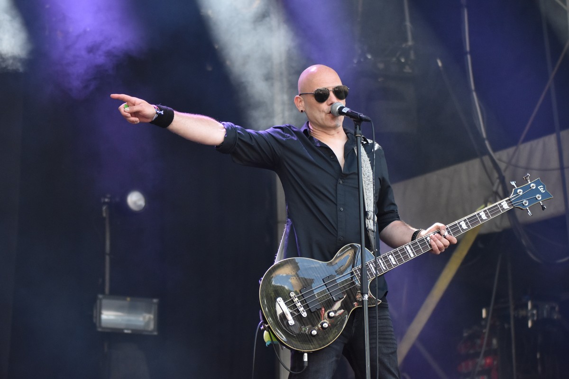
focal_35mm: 105
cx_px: 284
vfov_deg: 13.0
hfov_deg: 19.5
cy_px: 190
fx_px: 1659
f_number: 2.8
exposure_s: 1/2000
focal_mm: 70
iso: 1250
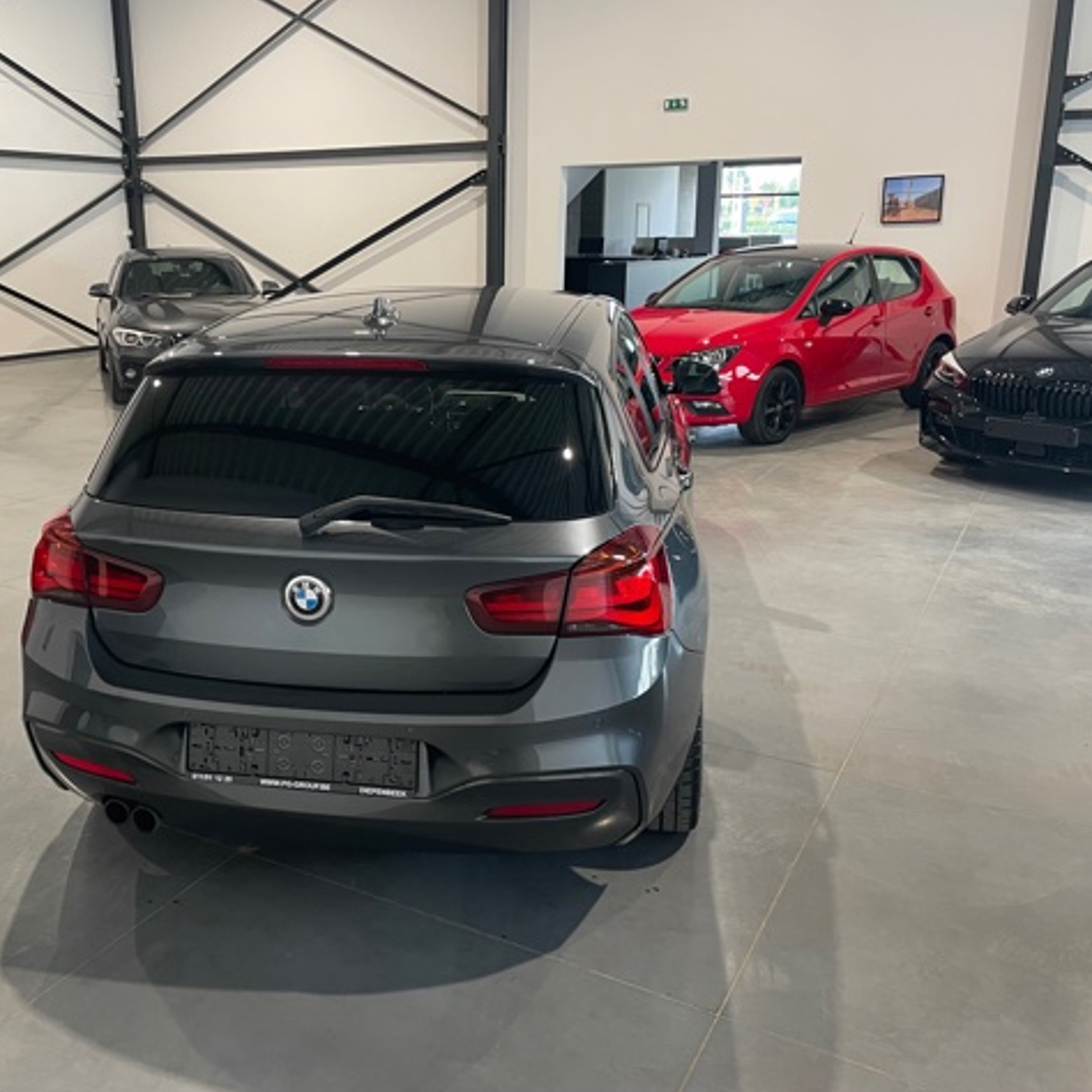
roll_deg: +1.4
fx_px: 1106
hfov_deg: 52.0
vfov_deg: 52.5
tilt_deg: -16.0
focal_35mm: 31
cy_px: 544
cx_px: 410
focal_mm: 4.2
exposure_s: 1/50
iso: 100
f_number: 1.6
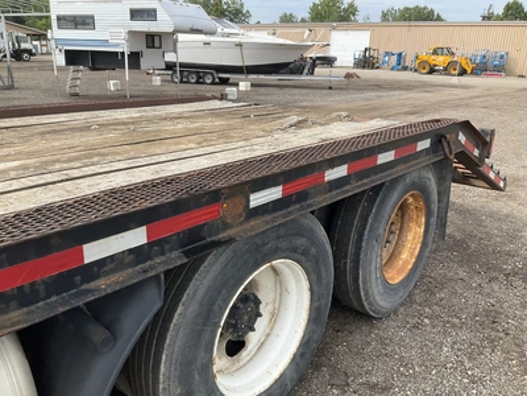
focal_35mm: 29
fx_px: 442
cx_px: 264
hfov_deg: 61.7
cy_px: 198
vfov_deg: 48.2
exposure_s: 1/944
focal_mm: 3
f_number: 1.8
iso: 25
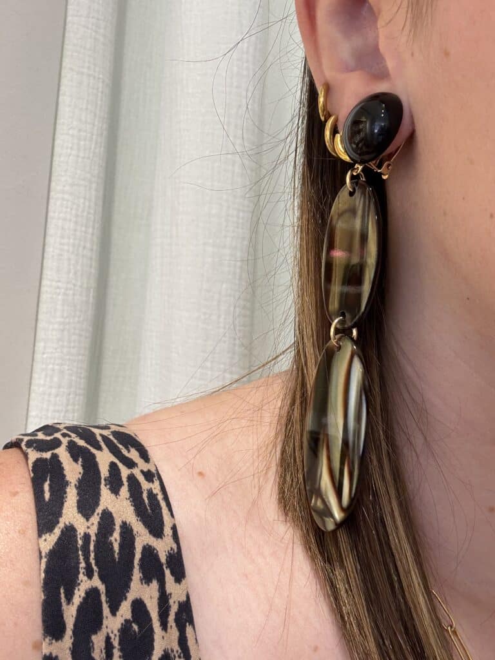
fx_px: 572
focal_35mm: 30
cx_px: 248
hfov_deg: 46.8
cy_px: 330
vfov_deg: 60.0
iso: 50
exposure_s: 1/50
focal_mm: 2.69
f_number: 1.9
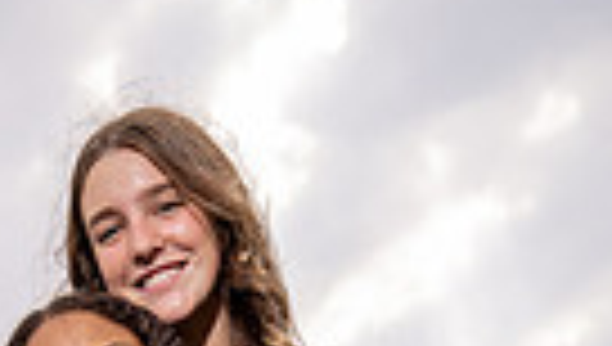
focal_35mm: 83
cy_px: 944
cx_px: 184
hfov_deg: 25.4
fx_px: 1349
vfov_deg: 11.1
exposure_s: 1/250
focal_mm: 24
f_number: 7.1
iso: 100
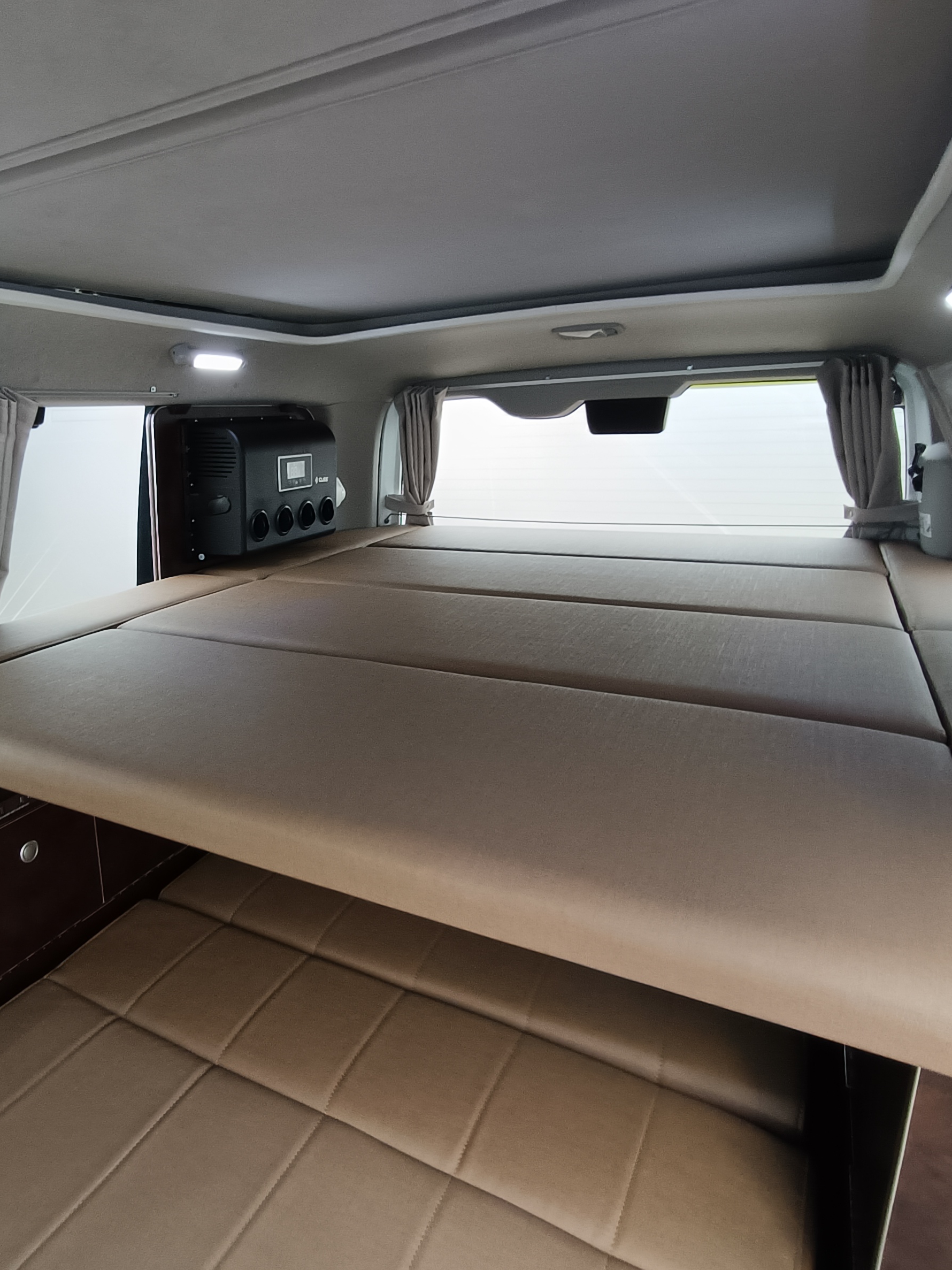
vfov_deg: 76.4
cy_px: 629
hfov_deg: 59.0
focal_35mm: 22
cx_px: 281
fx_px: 807
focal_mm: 1.68
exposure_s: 1/50
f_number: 2.2
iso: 320
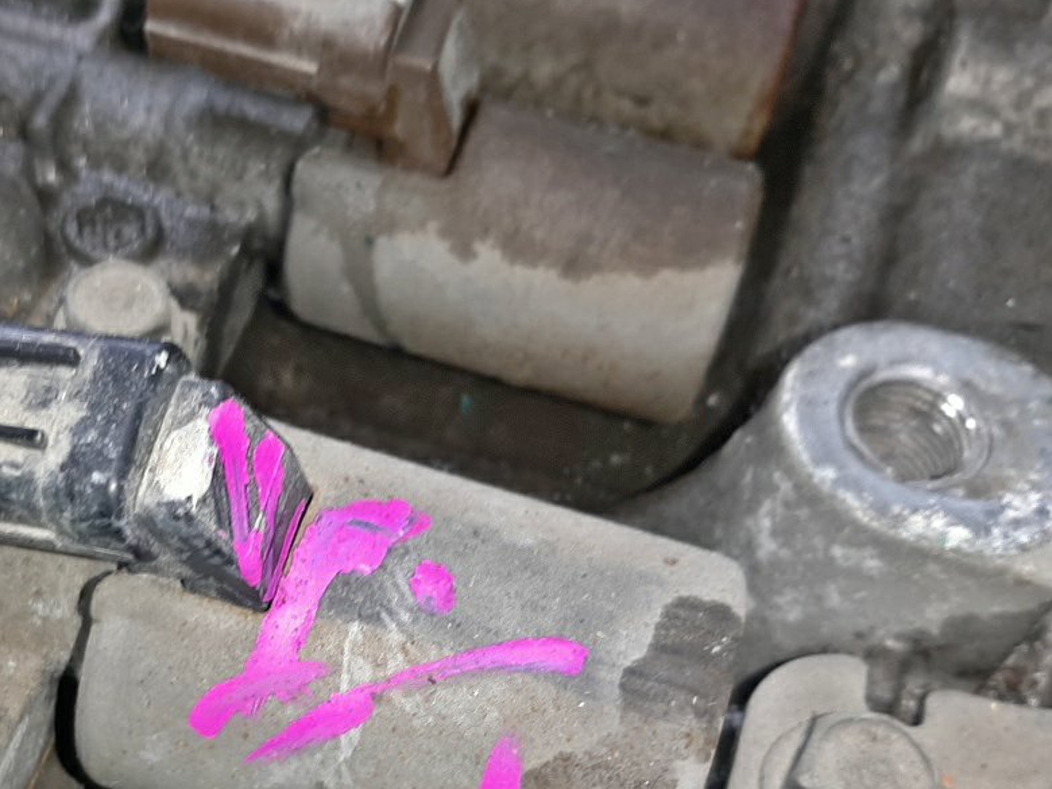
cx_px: 258
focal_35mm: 48
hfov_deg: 38.6
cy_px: 571
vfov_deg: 29.9
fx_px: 1459
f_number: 1.7
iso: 71
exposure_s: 1/50
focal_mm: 3.93
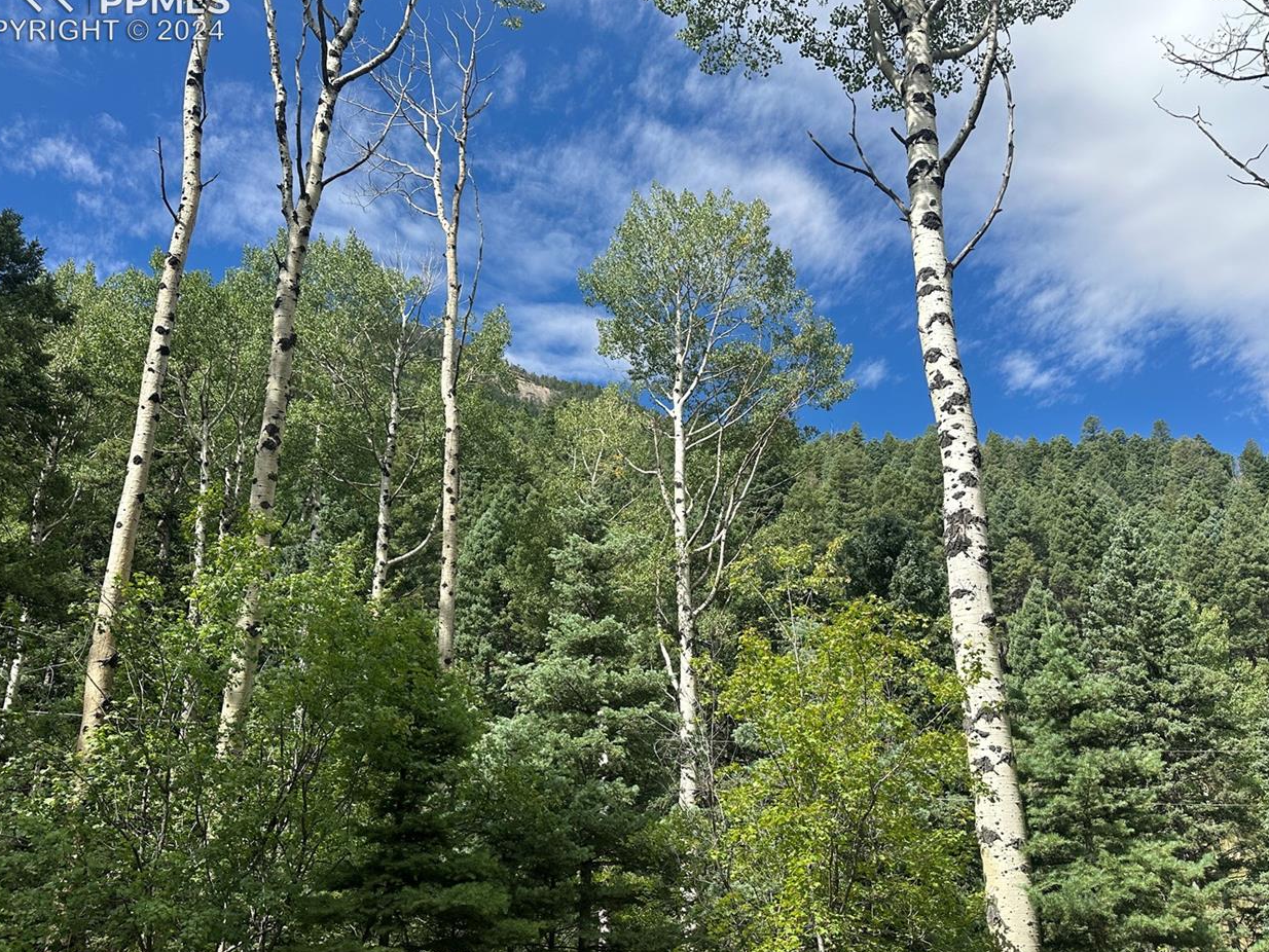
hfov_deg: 63.4
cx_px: 681
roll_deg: +1.6
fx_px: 1027
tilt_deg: +20.4
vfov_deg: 49.7
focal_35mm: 28
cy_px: 516
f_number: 1.78
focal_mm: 6.86
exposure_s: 1/2809
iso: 80
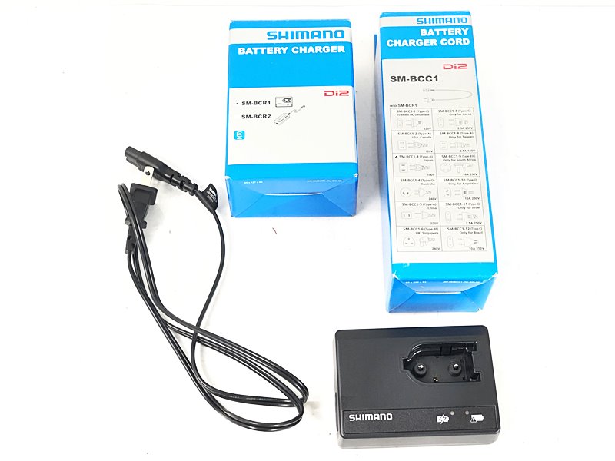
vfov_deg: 28.0
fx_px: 924
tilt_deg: -64.0
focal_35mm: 52
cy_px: 230
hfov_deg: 36.8
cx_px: 308
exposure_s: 1/25
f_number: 2.4
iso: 160
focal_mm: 6
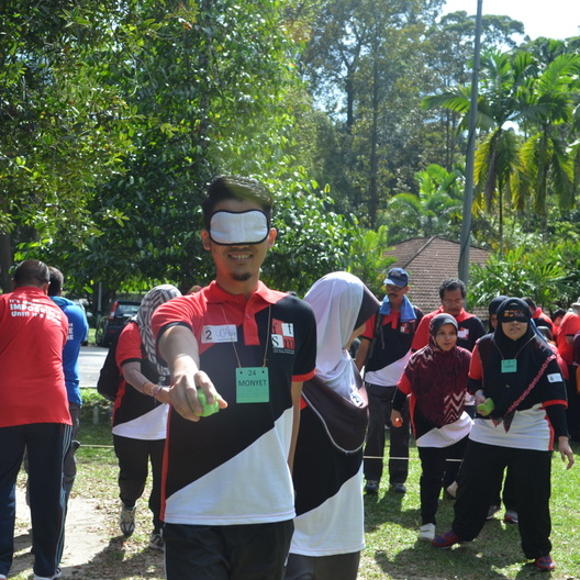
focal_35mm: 54
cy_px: 290
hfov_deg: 31.5
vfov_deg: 31.6
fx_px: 1024
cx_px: 227
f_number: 5
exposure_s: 1/640
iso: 250
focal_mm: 28
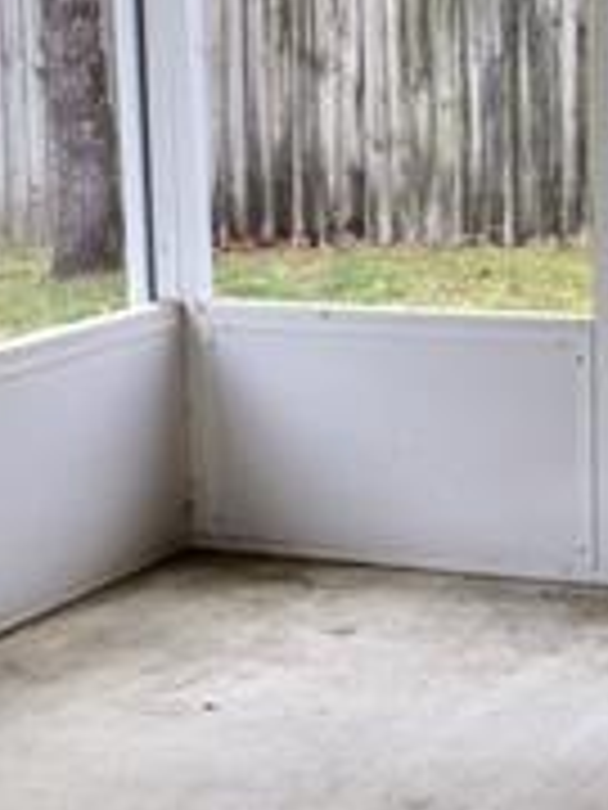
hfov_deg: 14.3
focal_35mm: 103
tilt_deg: -10.6
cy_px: 428
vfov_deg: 19.1
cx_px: 500
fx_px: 2412
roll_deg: +0.6
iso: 25
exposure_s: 1/120
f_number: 2.2
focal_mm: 4.15
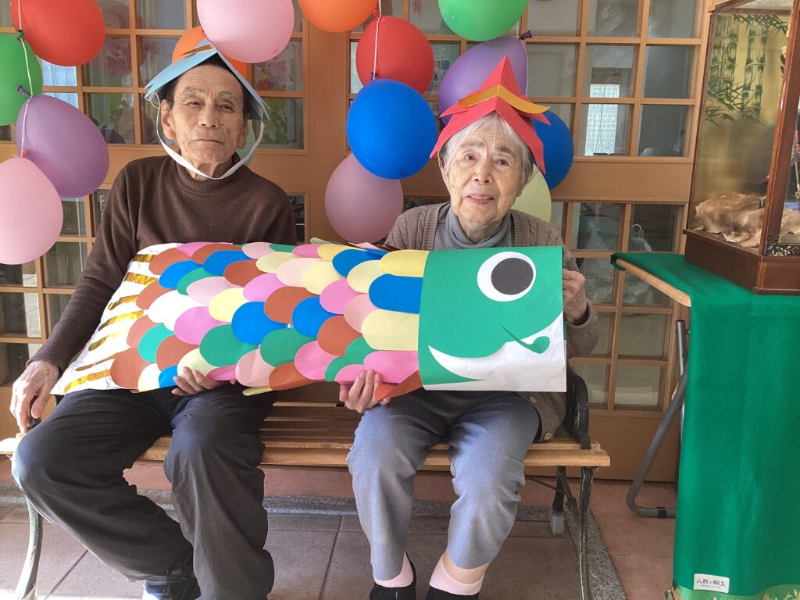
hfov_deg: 58.4
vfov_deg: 45.4
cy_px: 300
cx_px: 400
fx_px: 716
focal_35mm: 31
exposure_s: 1/100
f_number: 2.4
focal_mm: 3.3
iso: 64
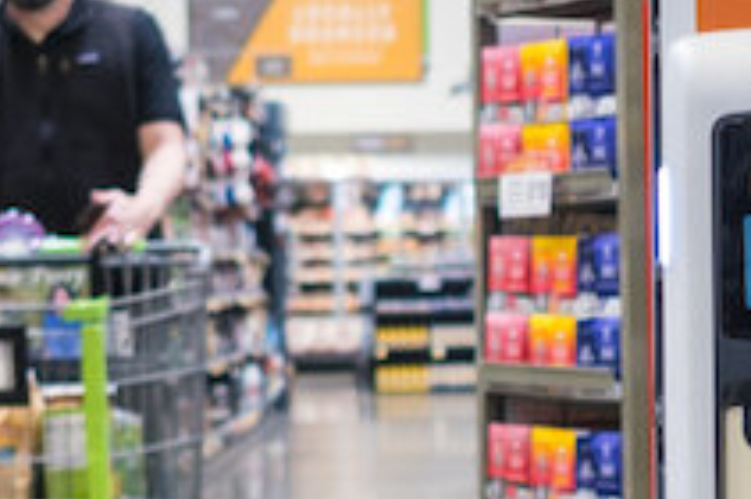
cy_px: 547
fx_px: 2770
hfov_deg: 15.3
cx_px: 605
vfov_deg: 10.2
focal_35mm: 133
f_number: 2.2
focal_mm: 23
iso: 160
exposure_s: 1/60
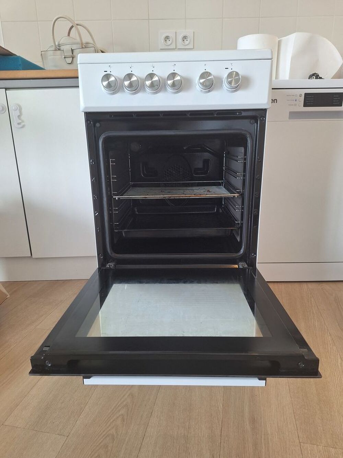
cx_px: 172
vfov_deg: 73.9
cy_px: 229
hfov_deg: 58.9
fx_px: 304
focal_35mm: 23
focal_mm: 5.54
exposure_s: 1/50
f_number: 1.8
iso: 80
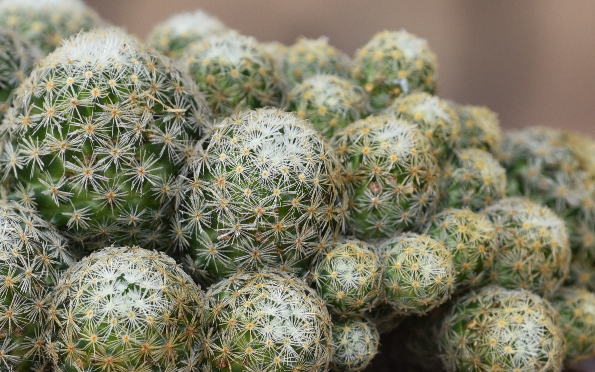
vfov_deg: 2.3
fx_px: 9309
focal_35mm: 574
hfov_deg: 3.7
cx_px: 212
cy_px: 372
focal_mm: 200
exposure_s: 1/500
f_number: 5.6
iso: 400
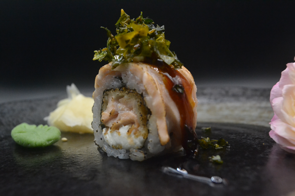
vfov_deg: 30.8
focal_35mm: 44
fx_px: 356
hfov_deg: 45.0
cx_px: 148
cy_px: 98
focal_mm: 29
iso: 3200
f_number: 7.1
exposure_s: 1/160
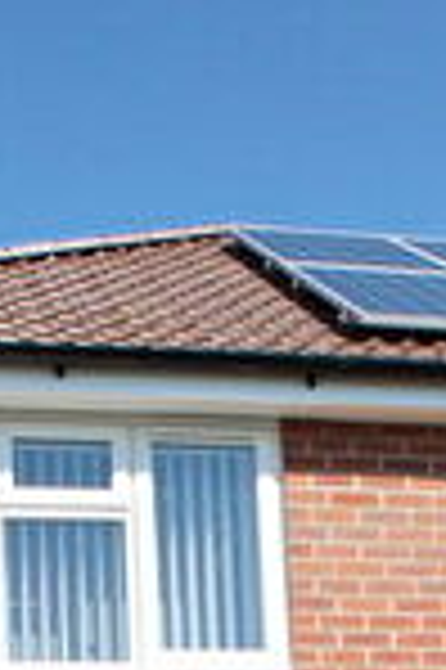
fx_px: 2105
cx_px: 266
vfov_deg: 16.9
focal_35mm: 113
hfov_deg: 12.1
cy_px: 899
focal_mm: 16
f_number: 6.3
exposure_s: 1/500
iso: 200
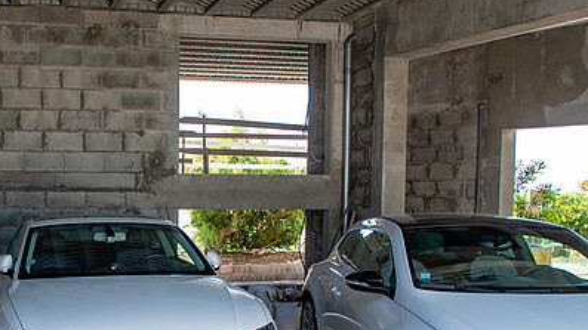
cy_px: 239
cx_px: 184
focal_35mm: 50
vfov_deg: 23.7
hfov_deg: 40.7
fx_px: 779
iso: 200
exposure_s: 1/125
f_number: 5.6
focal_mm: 24
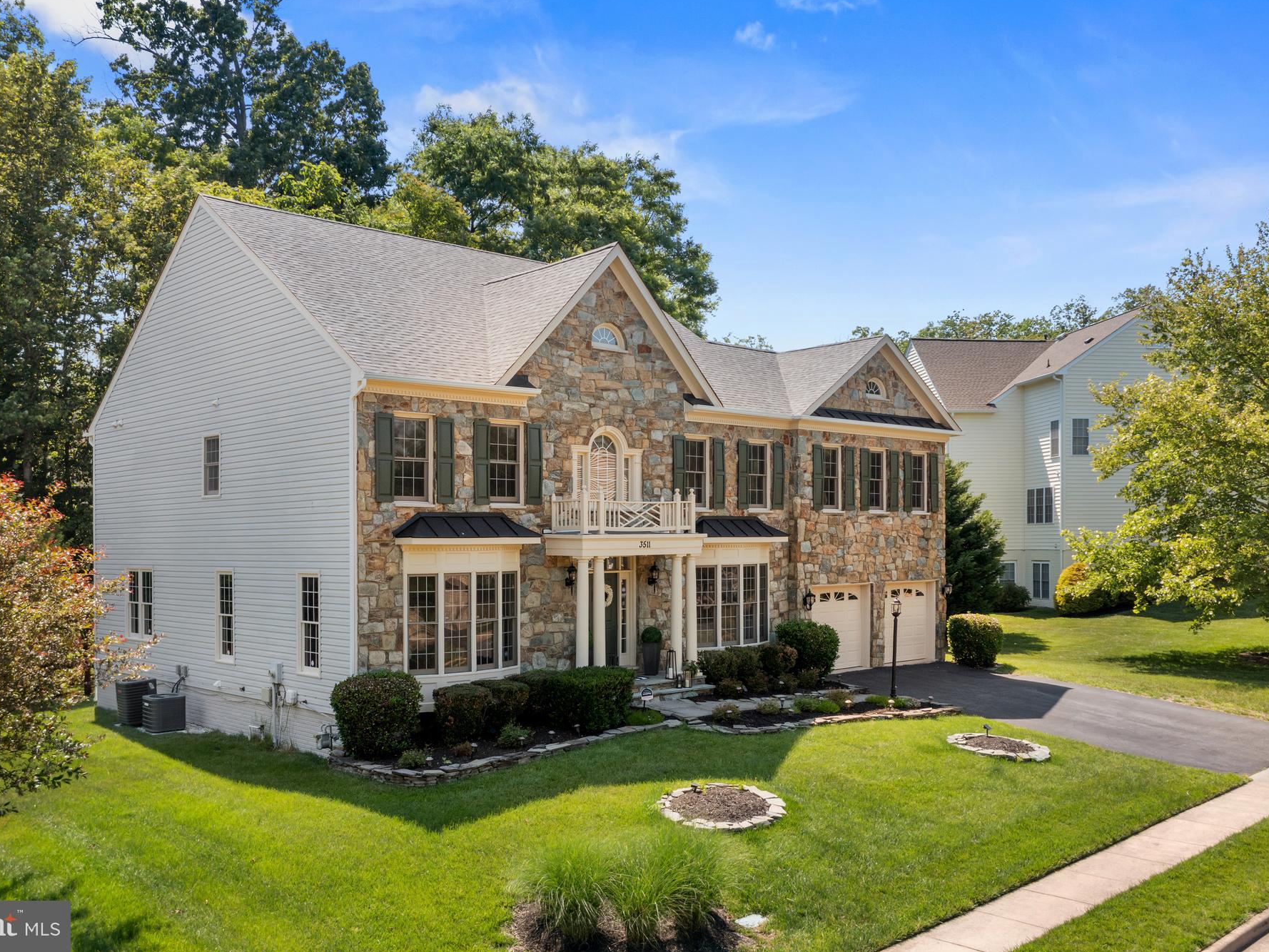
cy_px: 466
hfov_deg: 58.3
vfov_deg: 45.4
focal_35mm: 31
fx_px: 1137
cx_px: 643
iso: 100
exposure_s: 1/800
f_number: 4
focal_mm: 10.26
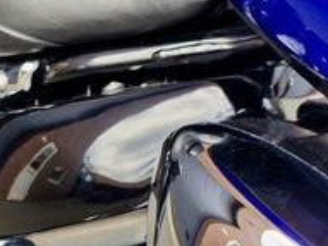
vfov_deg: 18.4
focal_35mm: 77
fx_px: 729
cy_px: -28
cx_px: 438
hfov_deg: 22.4
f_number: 1.8
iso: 50
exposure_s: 1/191
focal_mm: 5.4
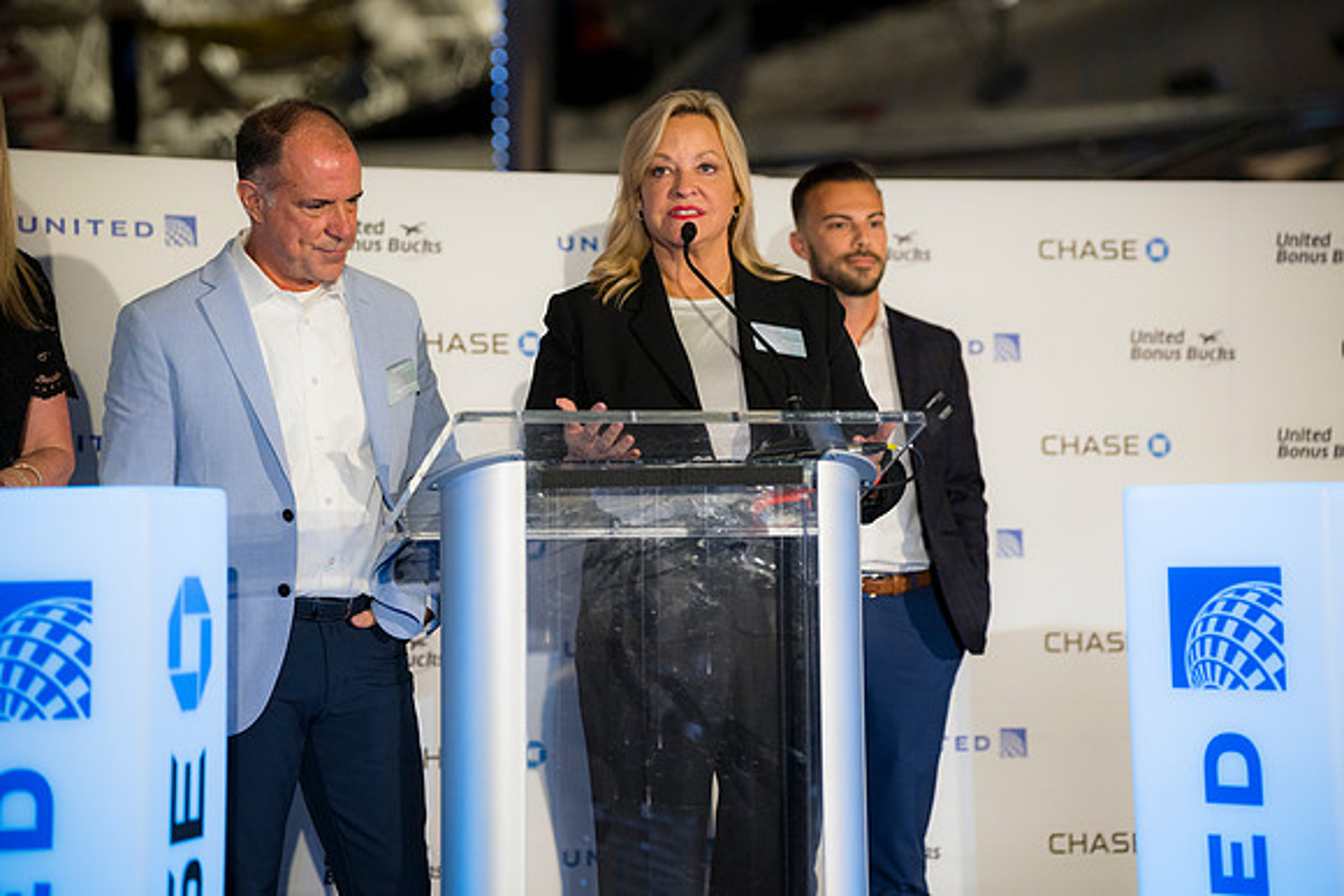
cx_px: 672
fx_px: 3846
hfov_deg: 19.8
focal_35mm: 103
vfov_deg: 13.3
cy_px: 448
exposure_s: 1/160
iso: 640
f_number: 2.8
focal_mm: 103
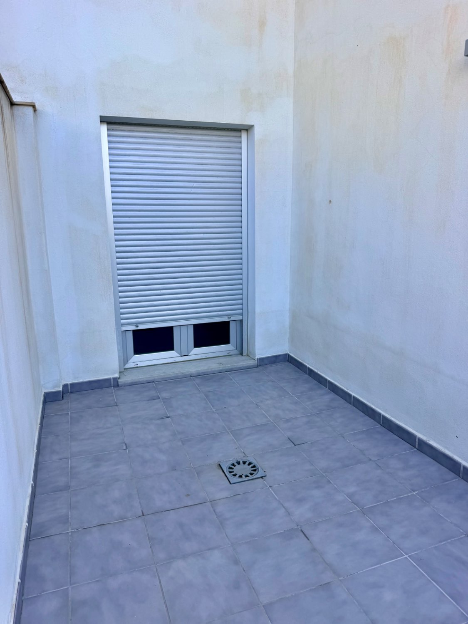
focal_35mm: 24
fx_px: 433
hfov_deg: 56.8
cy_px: 312
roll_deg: +0.1
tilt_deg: -11.9
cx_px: 234
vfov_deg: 71.6
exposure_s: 1/788
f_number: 1.78
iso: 80
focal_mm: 6.76
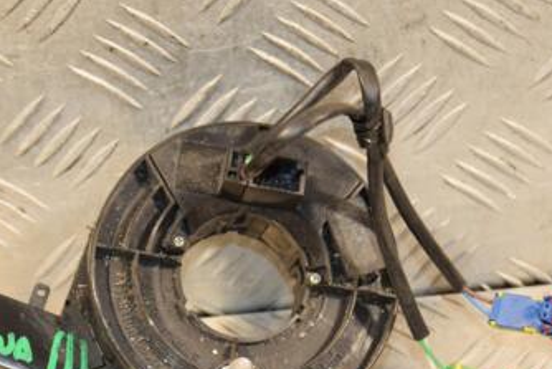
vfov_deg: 8.2
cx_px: 218
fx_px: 2562
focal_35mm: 167
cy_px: 300
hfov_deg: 12.3
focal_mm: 62
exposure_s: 1/160
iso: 800
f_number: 5.3
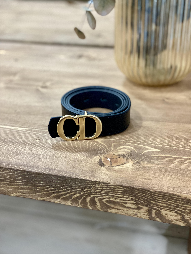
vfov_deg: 36.8
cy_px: 127
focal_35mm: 52
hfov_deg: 28.0
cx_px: 96
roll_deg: +1.7
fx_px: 383
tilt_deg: -28.5
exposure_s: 1/33
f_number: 2
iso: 250
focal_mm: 6
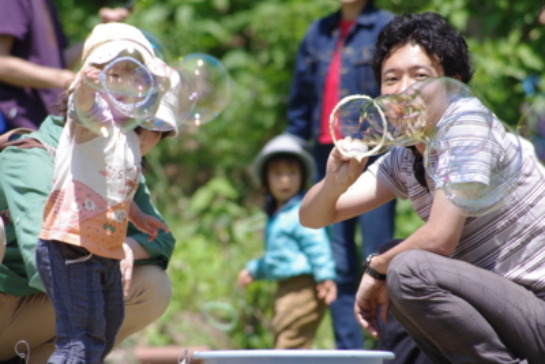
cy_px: 182
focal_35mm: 450
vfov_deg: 3.1
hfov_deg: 4.6
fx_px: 6815
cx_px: 272
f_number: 8
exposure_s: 1/400
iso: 200
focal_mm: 300
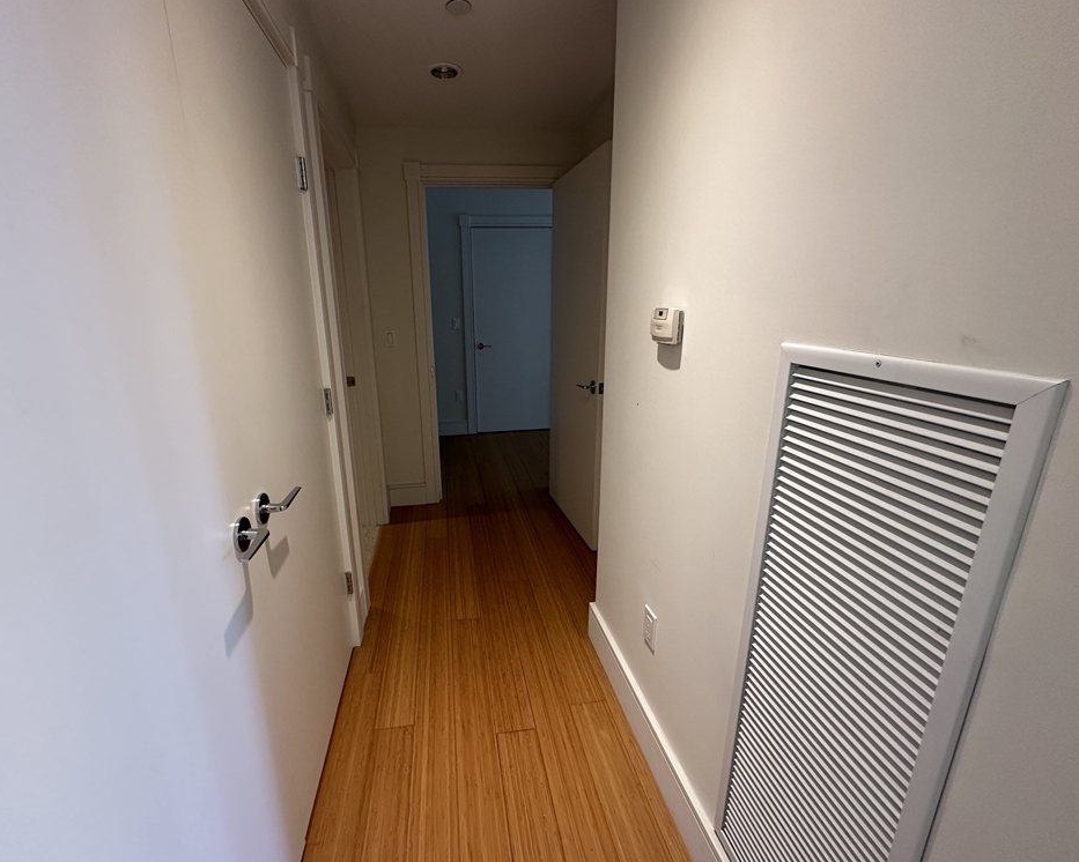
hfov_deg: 96.7
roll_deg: +0.9
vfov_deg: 84.0
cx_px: 502
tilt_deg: -14.5
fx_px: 479
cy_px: 428
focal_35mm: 15
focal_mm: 2.22
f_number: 2.2
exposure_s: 1/60
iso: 160
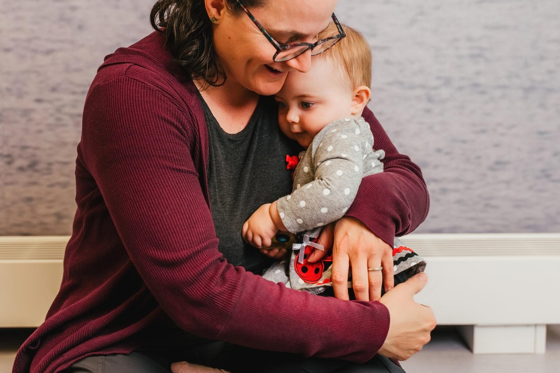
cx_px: 280
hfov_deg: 33.3
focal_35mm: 60
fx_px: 938
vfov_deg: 22.4
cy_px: 118
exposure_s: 1/250
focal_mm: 43.2
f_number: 2.8
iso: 400
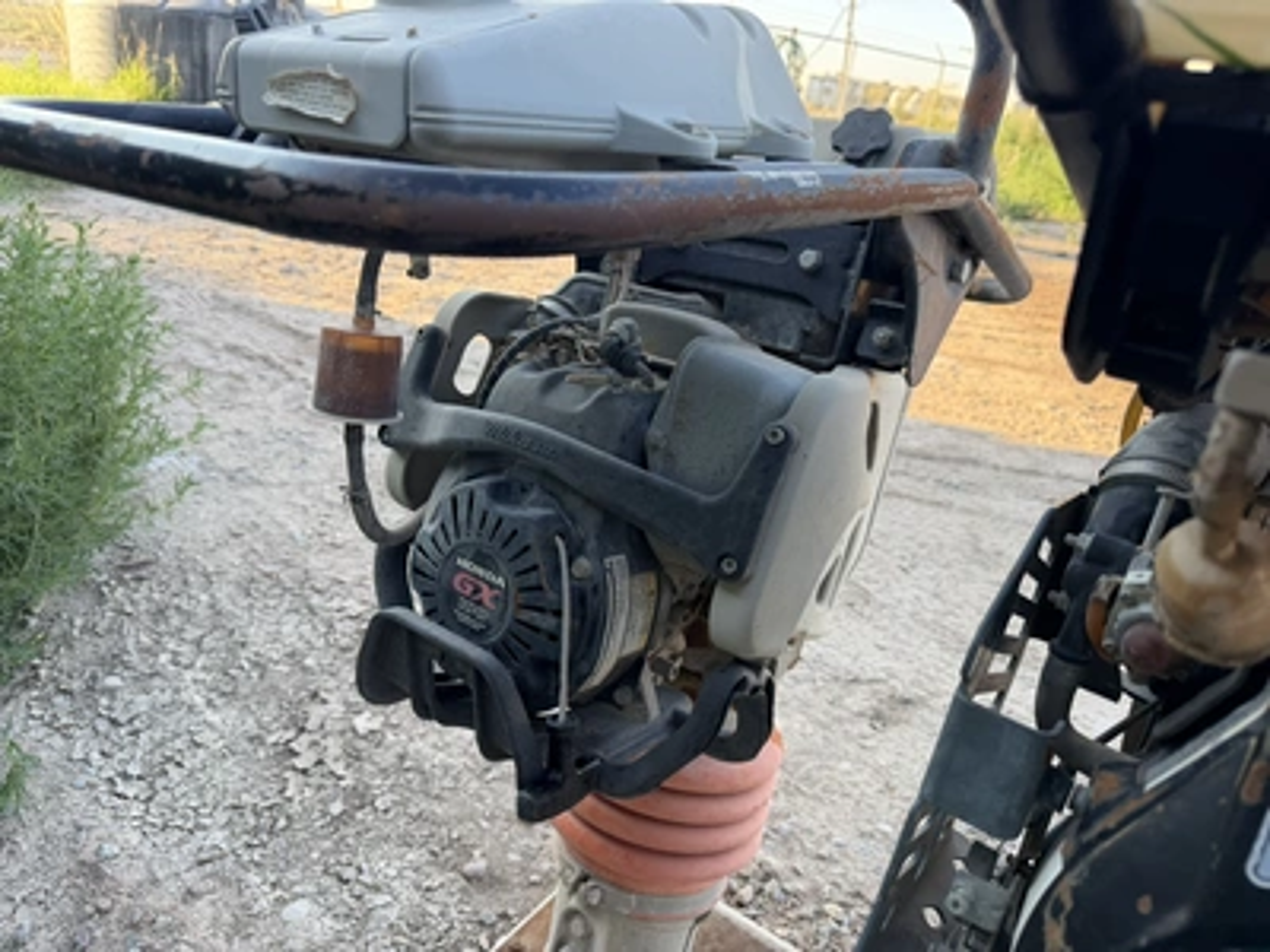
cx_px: 635
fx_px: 881
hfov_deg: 71.6
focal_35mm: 24
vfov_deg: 56.8
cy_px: 476
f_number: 1.78
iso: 64
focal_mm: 6.76
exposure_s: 1/263
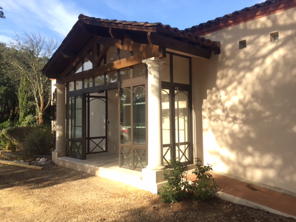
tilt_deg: +2.6
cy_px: 111
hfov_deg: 61.7
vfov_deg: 48.2
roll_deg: -0.2
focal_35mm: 29
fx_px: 248
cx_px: 148
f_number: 2.2
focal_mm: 4.15
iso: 32
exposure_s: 1/608
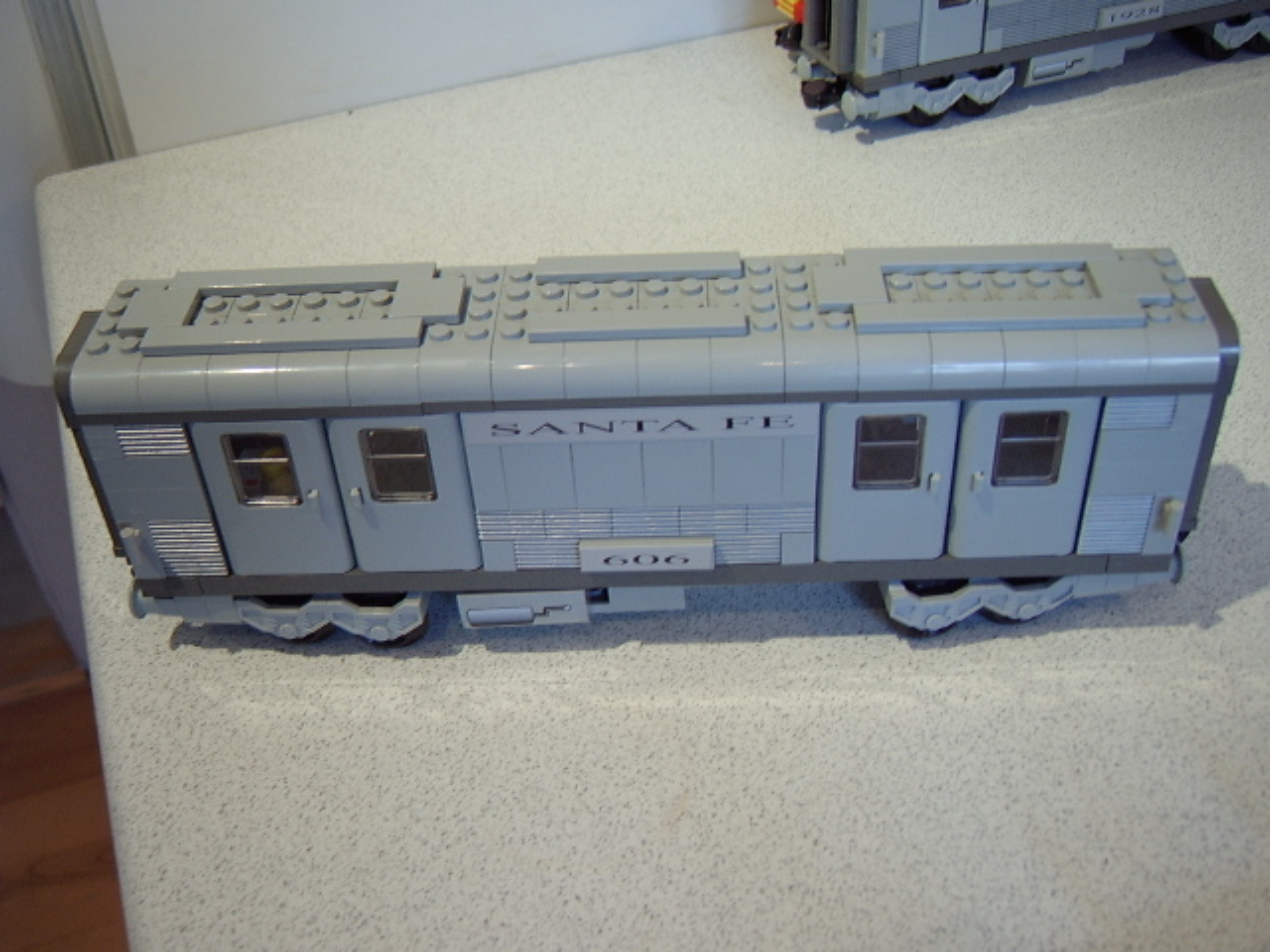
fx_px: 1137
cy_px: 476
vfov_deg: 45.4
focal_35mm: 31
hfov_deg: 58.4
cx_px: 635
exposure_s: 1/21
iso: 100
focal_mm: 8.13
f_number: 2.7
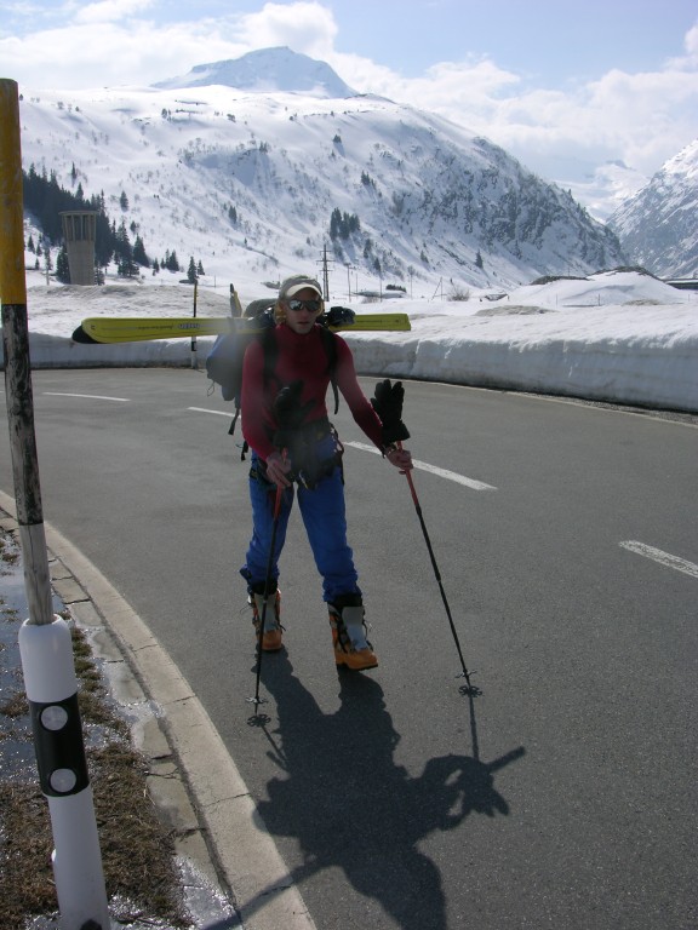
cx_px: 349
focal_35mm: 35
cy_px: 465
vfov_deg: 52.6
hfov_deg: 40.7
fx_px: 941
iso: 50
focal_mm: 8.9
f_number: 8
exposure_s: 1/390
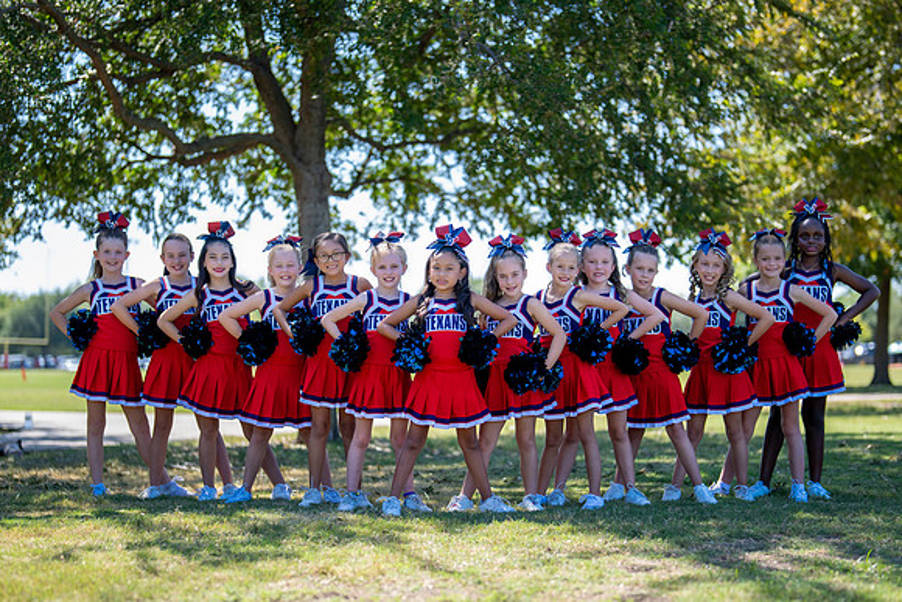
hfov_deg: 29.8
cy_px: 358
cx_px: 469
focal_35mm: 68
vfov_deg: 20.1
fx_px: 1694
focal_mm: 50
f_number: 1.2
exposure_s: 1/2000
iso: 100
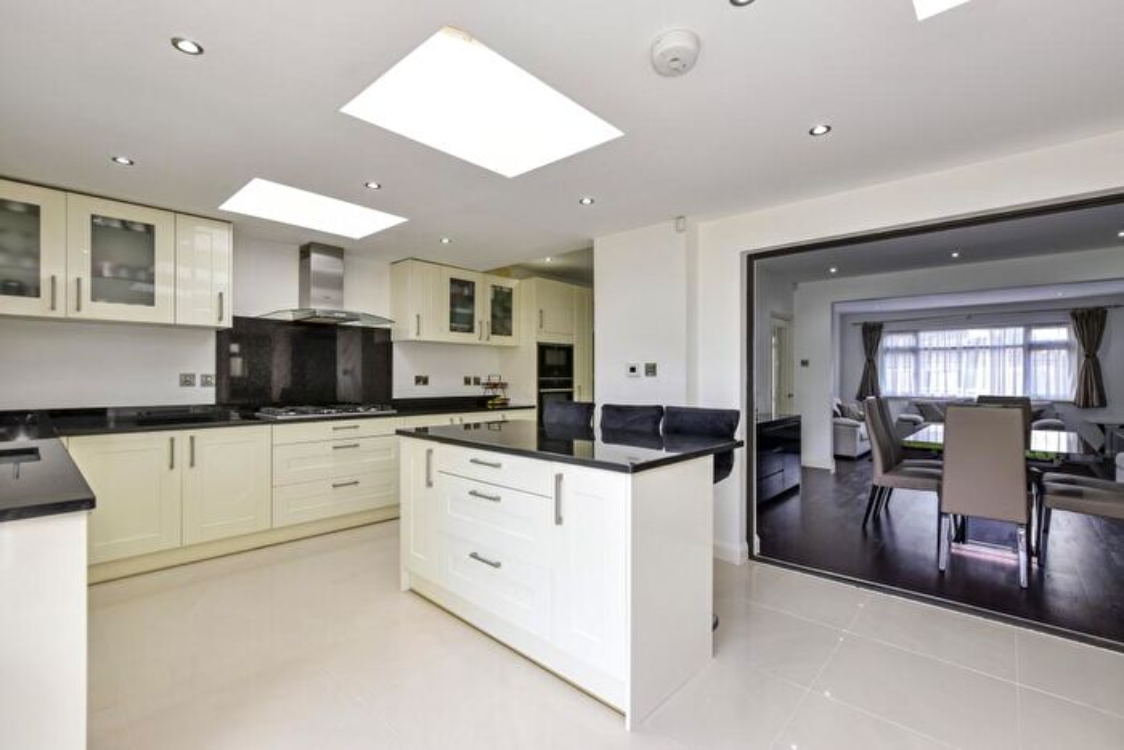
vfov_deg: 77.4
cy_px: 375
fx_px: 468
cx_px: 562
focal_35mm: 15
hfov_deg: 100.4
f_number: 8
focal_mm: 10
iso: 640
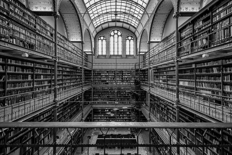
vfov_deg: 81.1
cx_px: 116
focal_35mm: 14
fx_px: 90
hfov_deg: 104.3
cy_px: 78
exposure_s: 1/80
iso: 800
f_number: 2.8
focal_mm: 14
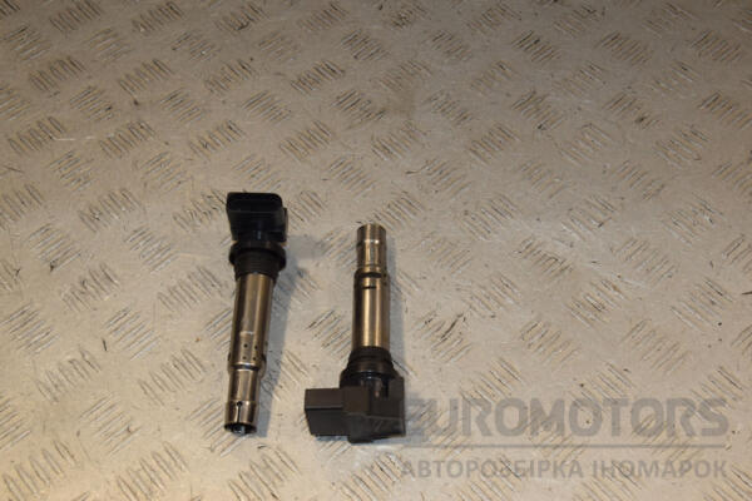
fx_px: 1065
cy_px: 250
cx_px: 376
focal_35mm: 51
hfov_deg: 38.9
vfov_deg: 26.5
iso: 800
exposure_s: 1/200
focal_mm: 34
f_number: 10
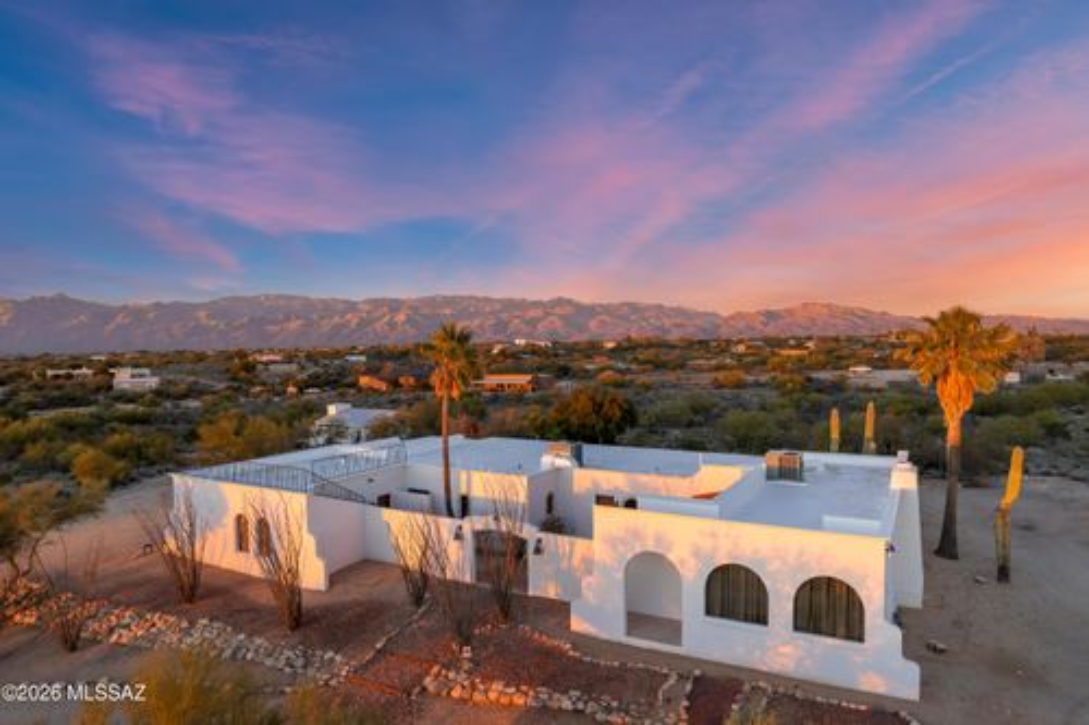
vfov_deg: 57.2
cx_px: 544
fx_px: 665
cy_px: 362
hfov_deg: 78.6
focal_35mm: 22
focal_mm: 8.38
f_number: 2.8
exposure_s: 1/200
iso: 120
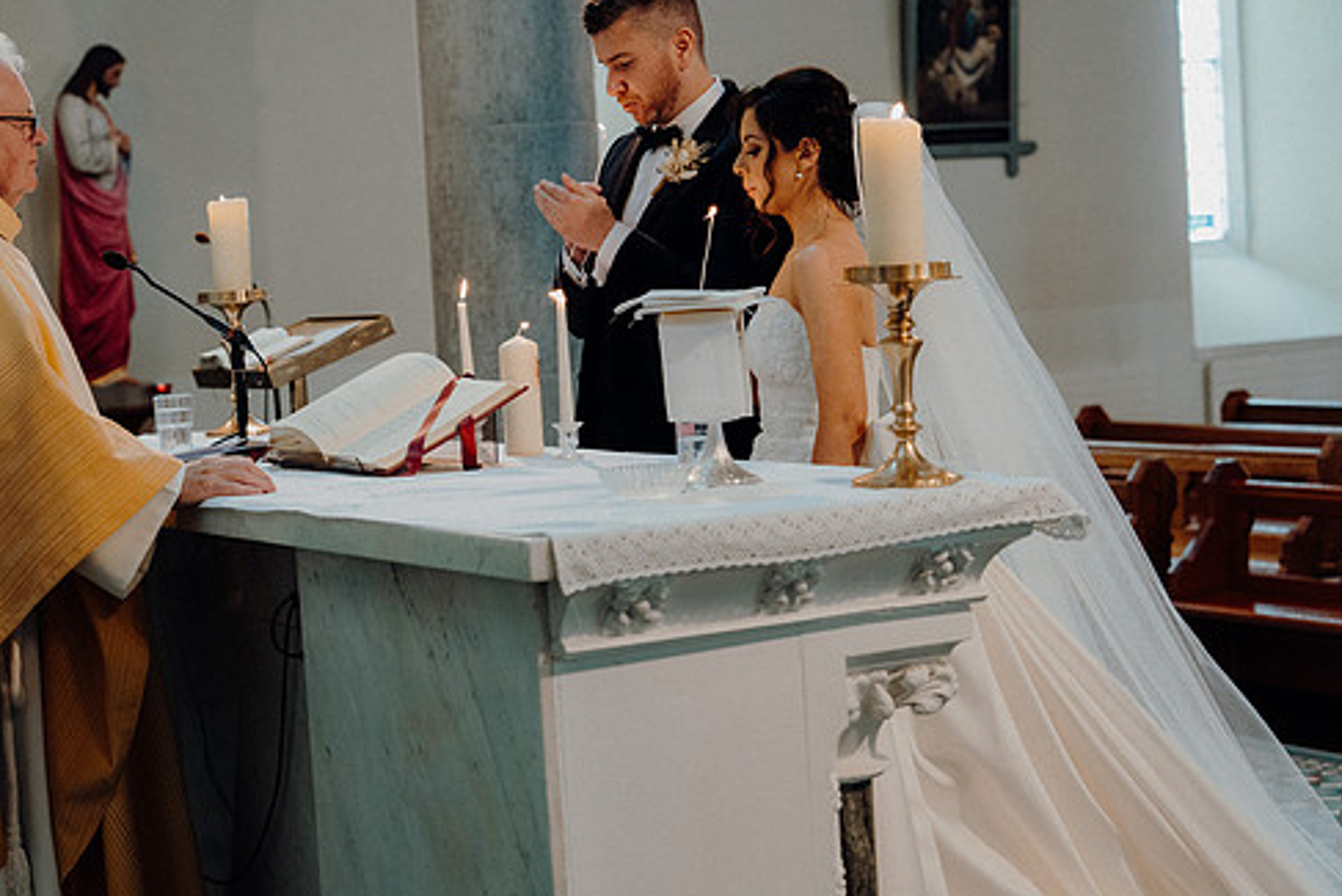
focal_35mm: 75
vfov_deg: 18.2
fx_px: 2796
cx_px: 568
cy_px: 454
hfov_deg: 27.0
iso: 2000
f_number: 3.5
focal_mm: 63
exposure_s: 1/160
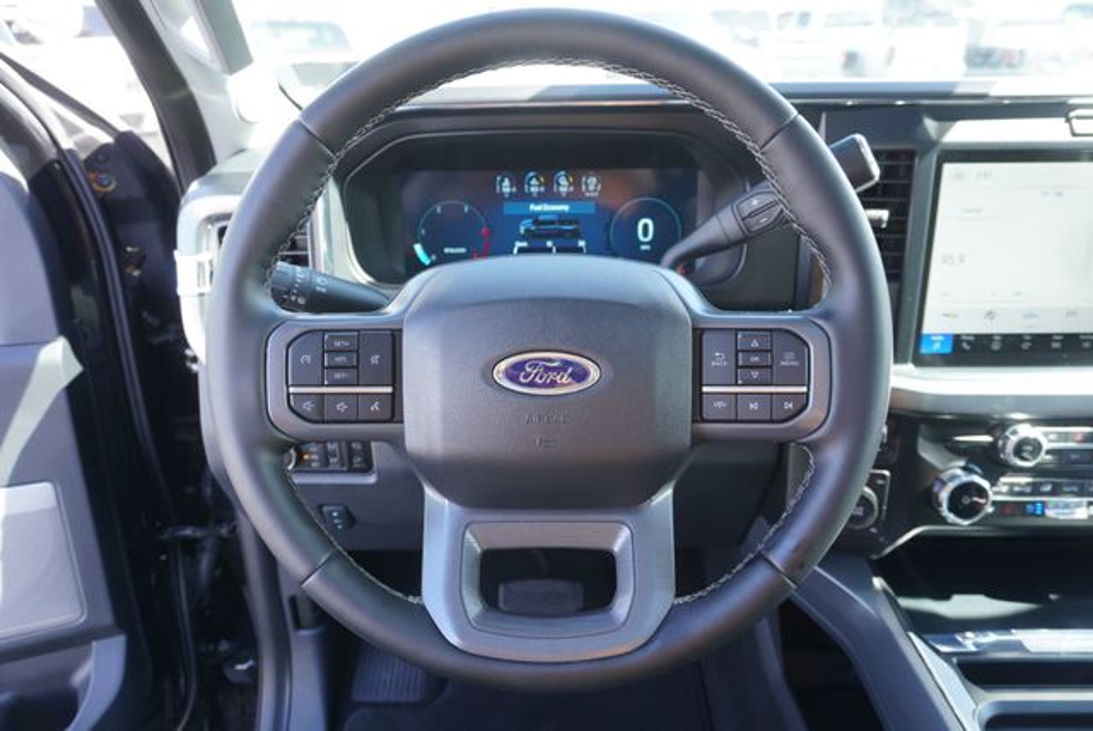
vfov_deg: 53.2
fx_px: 729
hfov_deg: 73.7
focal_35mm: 24
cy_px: 366
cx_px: 546
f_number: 4
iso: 200
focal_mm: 16
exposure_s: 1/60
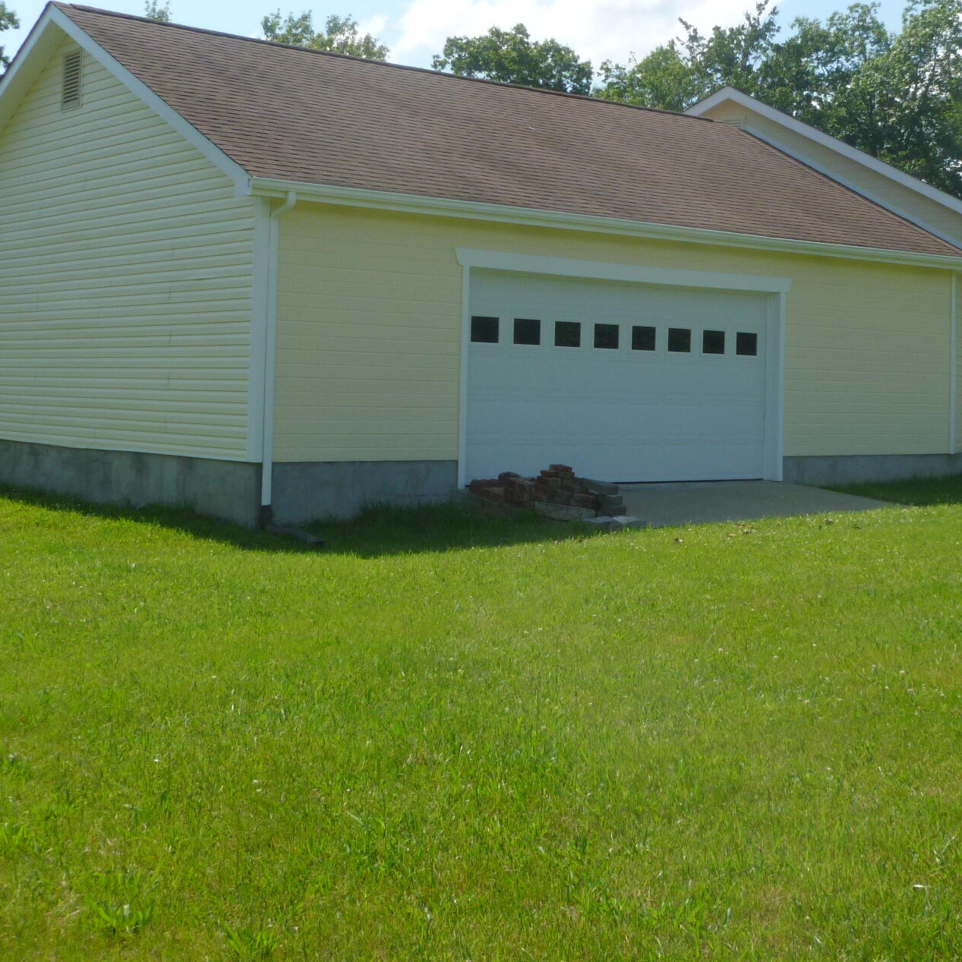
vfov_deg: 33.7
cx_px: 614
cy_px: 325
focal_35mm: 50
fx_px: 1572
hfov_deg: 33.8
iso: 100
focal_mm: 5
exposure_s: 1/800
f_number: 3.3
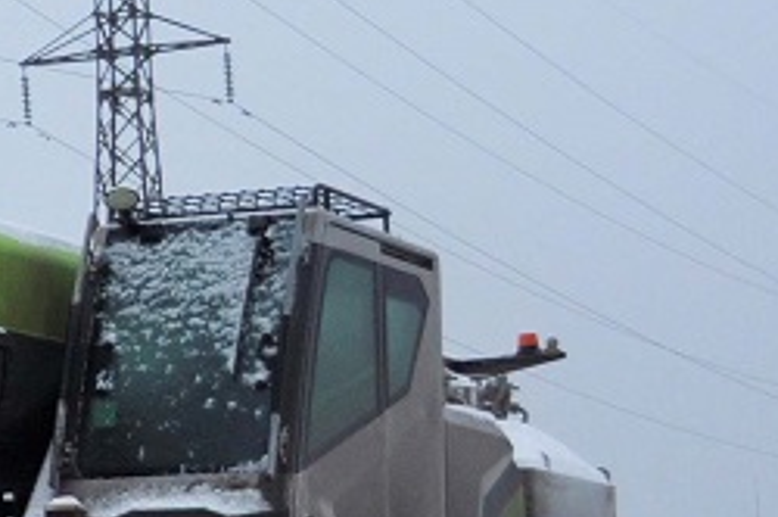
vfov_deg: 7.9
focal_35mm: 173
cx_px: -853
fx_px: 3734
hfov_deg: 10.7
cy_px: 329
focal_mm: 24
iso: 400
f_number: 4
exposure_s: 1/100
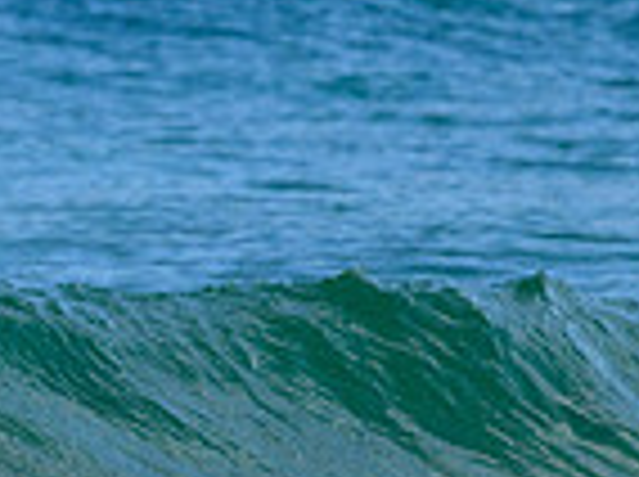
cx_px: -405
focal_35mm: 2321
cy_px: 479
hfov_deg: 0.9
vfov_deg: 0.6
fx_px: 42773
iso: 1800
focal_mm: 590
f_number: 11
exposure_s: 1/2000
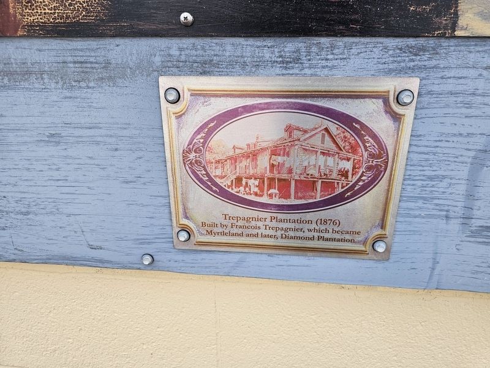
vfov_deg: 58.9
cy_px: 184
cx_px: 245
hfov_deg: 73.9
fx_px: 326
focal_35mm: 23
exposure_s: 1/359
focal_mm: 6.3
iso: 25
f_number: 1.7
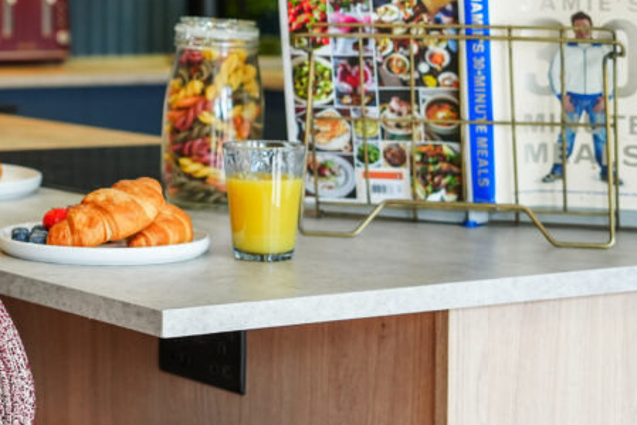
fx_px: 2018
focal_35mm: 114
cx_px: -68
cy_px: 22
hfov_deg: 17.3
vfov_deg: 11.9
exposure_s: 1/160
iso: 1600
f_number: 3.2
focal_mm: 50
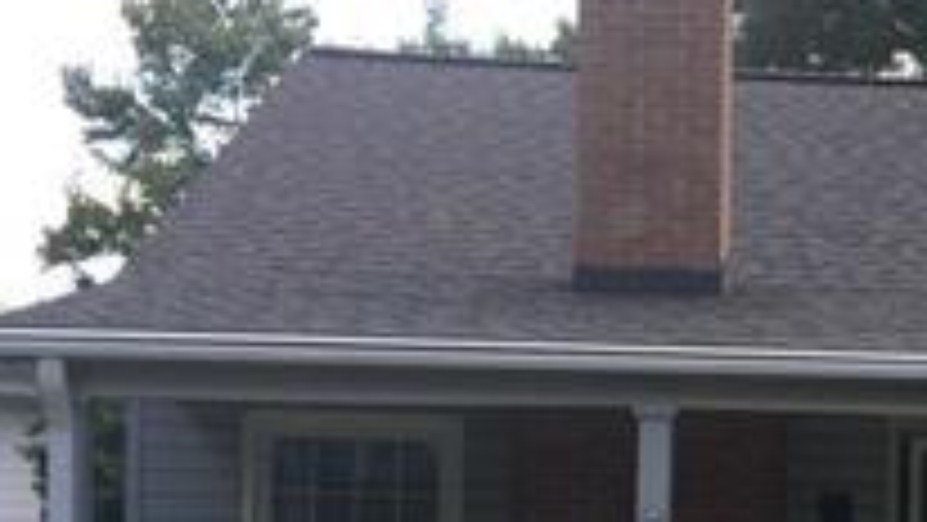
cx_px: 1148
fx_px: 2409
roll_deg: -1.0
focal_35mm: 98
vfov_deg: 12.2
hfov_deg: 20.2
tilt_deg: -1.6
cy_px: 576
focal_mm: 4.15
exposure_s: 1/604
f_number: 2.2
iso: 32
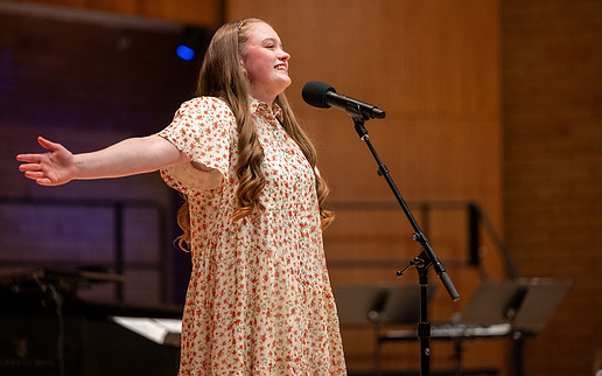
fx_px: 2821
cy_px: 158
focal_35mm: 172
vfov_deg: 7.6
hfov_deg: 12.2
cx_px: 285
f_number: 2.8
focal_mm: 150
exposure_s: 1/500
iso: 2500
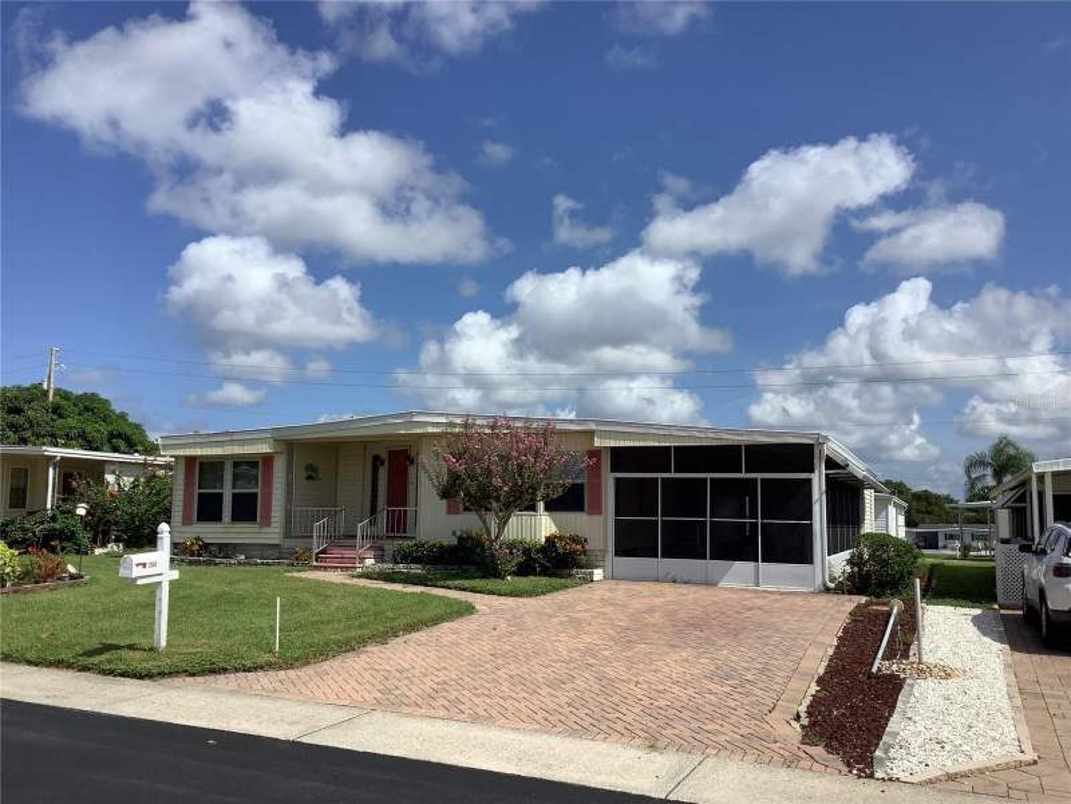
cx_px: 536
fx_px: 959
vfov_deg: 45.4
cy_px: 402
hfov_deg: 58.4
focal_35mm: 31
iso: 25
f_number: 2.4
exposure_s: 1/2331
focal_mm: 3.3
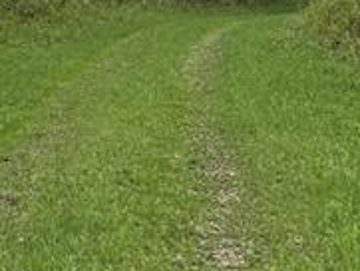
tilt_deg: +10.6
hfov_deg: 11.9
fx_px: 1530
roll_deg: +0.6
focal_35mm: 147
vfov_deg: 9.3
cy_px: -325
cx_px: -366
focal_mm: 5.96
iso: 50
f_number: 1.6
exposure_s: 1/2639
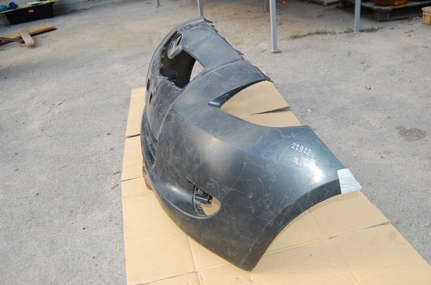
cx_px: 216
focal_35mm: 39
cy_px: 142
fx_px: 466
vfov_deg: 34.1
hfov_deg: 49.6
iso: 200
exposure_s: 1/320
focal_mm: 26
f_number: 4
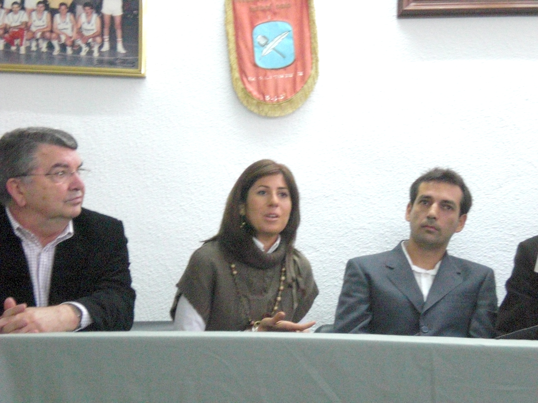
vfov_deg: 14.8
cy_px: 202
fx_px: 1554
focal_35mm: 100
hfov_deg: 19.6
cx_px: 269
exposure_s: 1/15
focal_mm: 16.51
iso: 800
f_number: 5.4
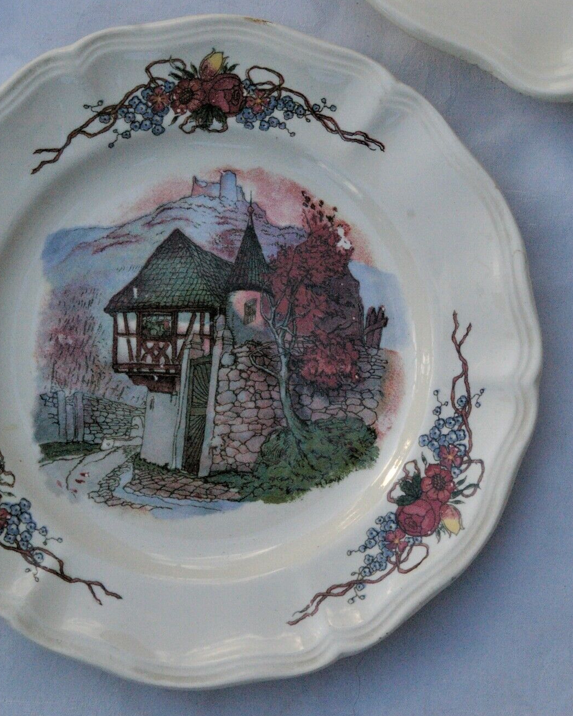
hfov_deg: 27.1
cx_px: 263
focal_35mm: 56
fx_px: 1187
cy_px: 355
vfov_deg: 33.6
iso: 1600
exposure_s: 1/500
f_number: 8
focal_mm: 26
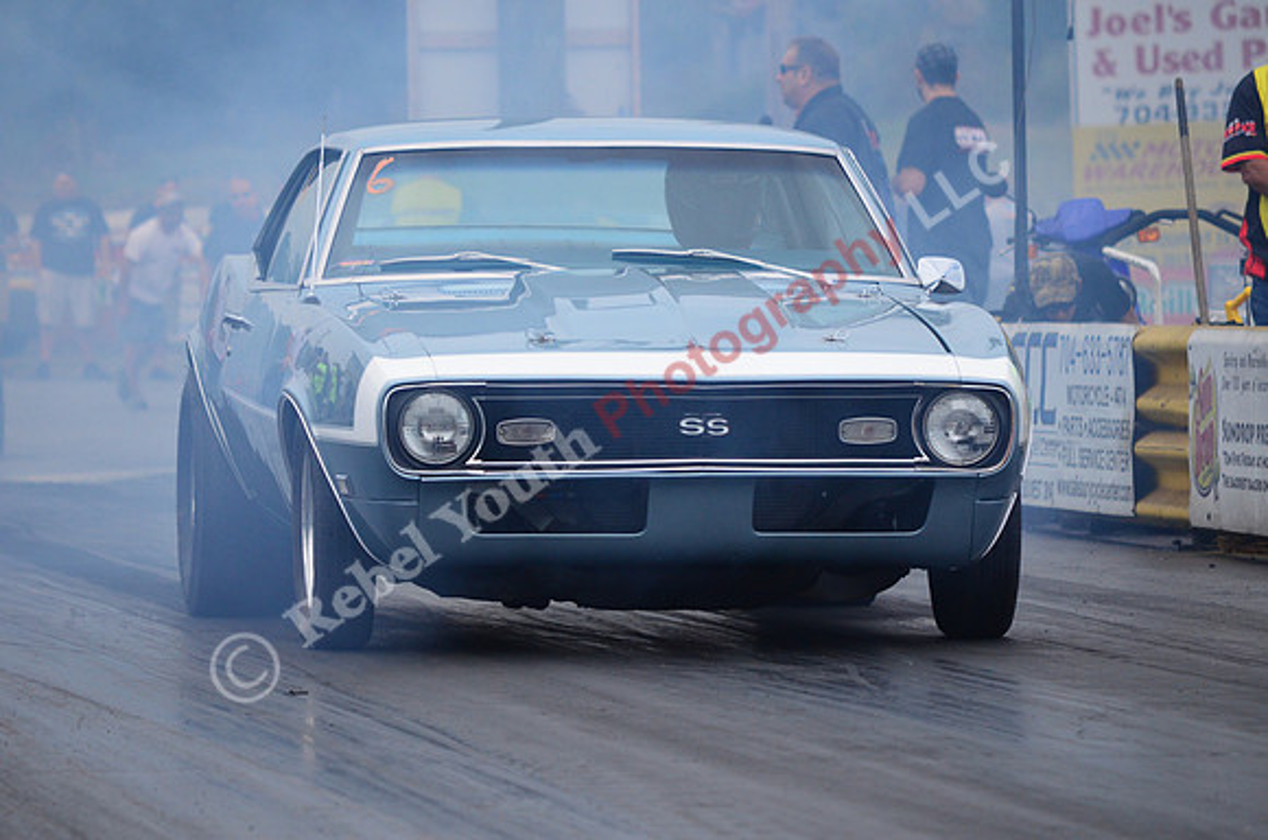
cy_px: 420
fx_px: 10543
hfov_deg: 6.9
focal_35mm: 300
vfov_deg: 4.6
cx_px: 634
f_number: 6.3
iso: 1000
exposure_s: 1/2500
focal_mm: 200
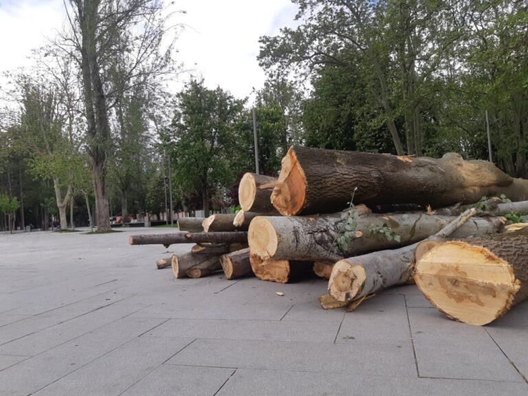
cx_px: 264
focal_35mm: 26
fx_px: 397
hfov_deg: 67.3
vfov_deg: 53.1
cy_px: 198
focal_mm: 3.93
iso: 40
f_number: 1.7
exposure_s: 1/1379
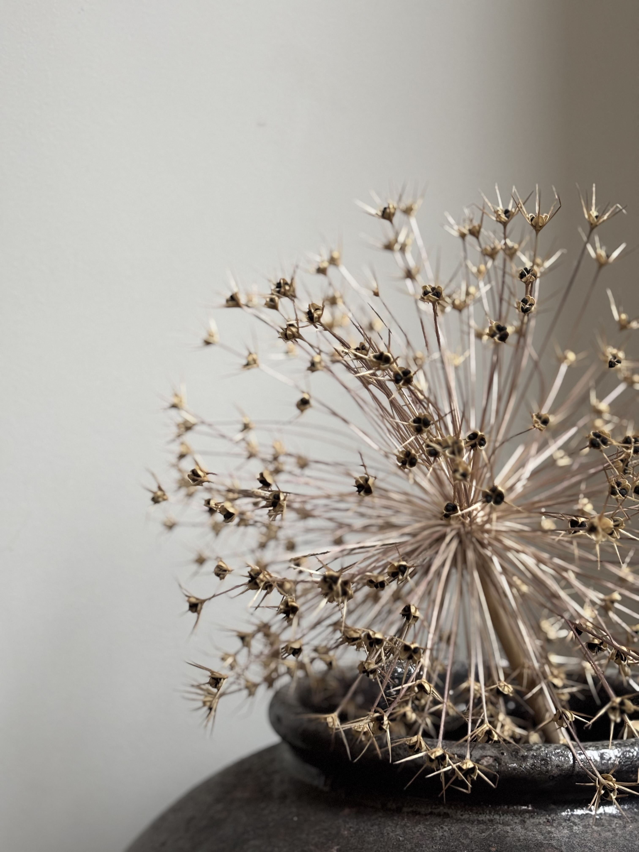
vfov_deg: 36.8
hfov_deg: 28.0
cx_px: 320
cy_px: 426
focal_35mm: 52
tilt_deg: +0.7
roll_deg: -0.5
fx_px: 1280
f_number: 1.6
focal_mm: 5.96
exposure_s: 1/25
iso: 320
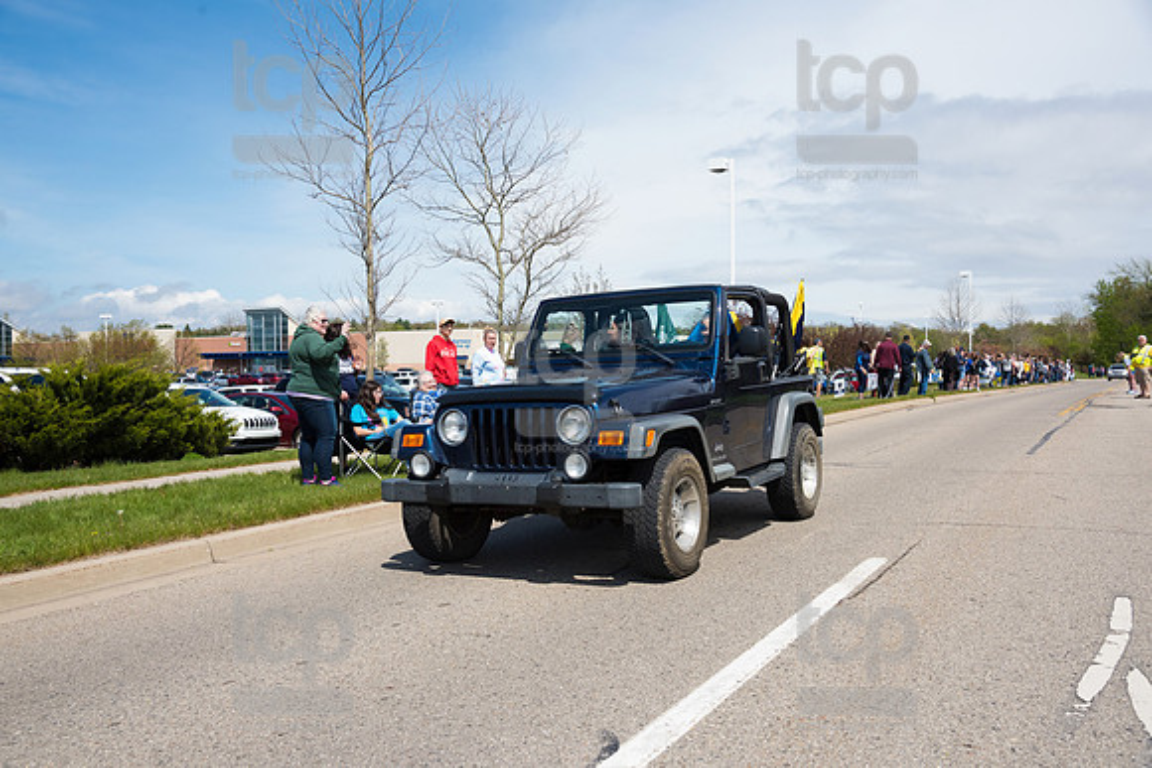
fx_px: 1024
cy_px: 384
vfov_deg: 41.1
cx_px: 576
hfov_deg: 58.7
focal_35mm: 32
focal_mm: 32
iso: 1000
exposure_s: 1/1600
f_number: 7.1
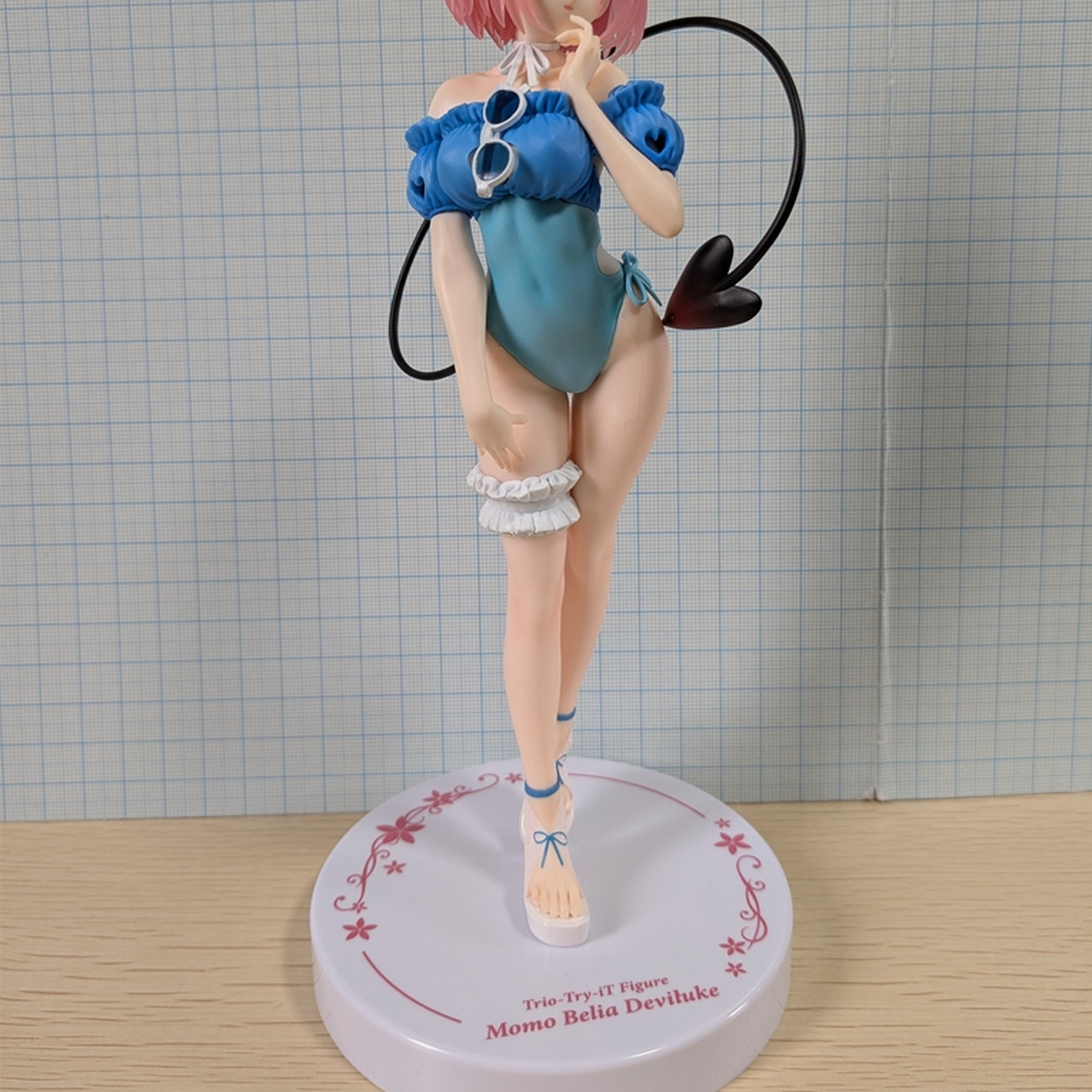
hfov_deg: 51.1
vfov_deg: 50.7
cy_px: 426
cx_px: 547
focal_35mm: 32
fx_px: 1142
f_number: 1.73
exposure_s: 1/120
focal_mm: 4.38
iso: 70
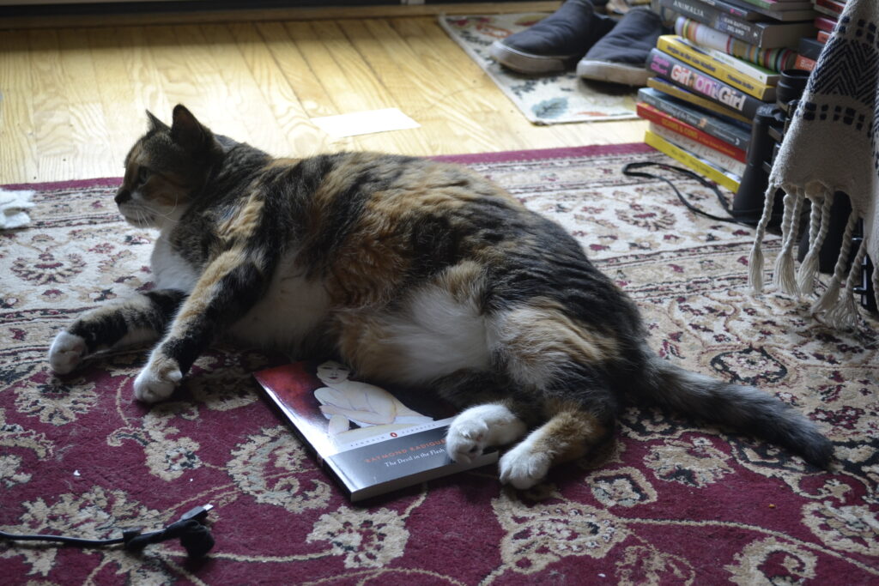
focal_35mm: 54
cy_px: 293
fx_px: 1319
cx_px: 440
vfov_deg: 25.1
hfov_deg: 36.9
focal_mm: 36
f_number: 5
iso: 400
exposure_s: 1/20
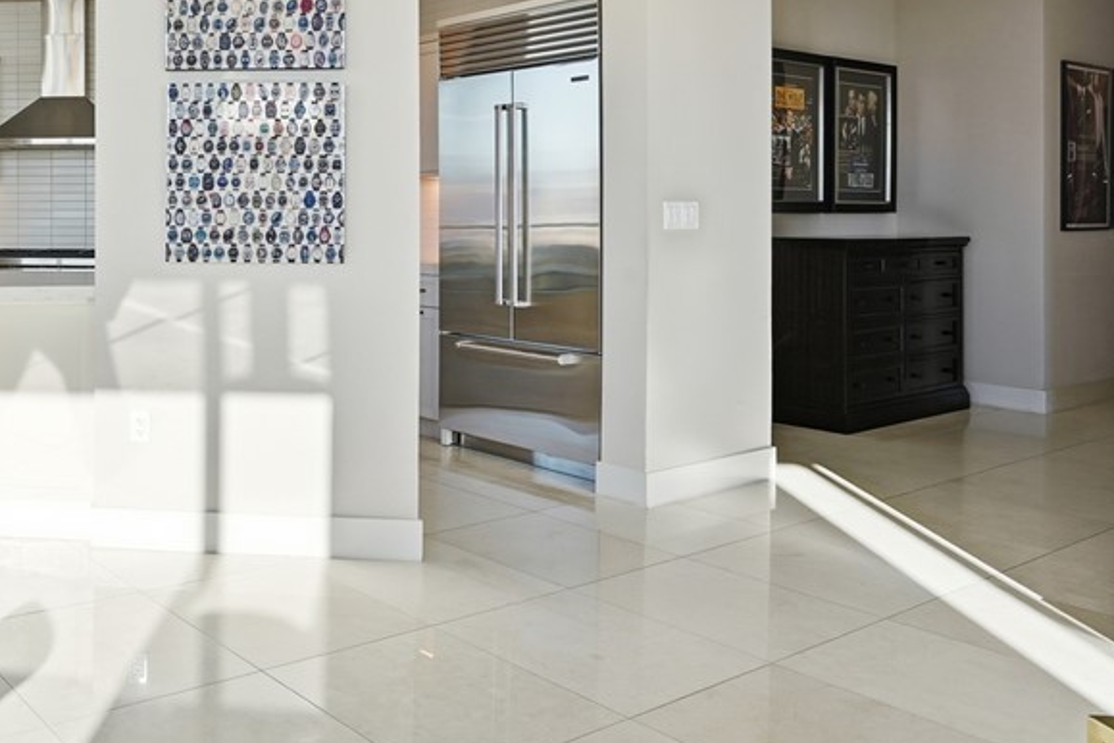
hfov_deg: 53.3
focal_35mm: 30
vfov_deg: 42.7
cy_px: 217
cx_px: 89
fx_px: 928
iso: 250
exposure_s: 1/640
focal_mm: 16
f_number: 9
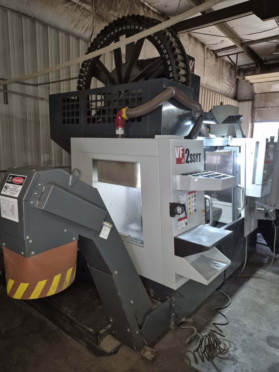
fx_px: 258
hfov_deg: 56.8
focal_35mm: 24
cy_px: 192
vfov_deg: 71.6
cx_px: 138
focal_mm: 5.4
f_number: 1.8
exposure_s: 1/40
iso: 125
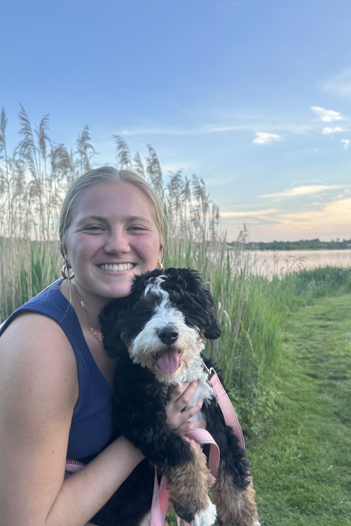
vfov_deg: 61.9
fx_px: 439
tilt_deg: -1.7
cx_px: 193
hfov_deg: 43.6
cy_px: 274
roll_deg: +0.0
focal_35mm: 30
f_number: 1.78
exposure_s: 1/296
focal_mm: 6.86
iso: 80
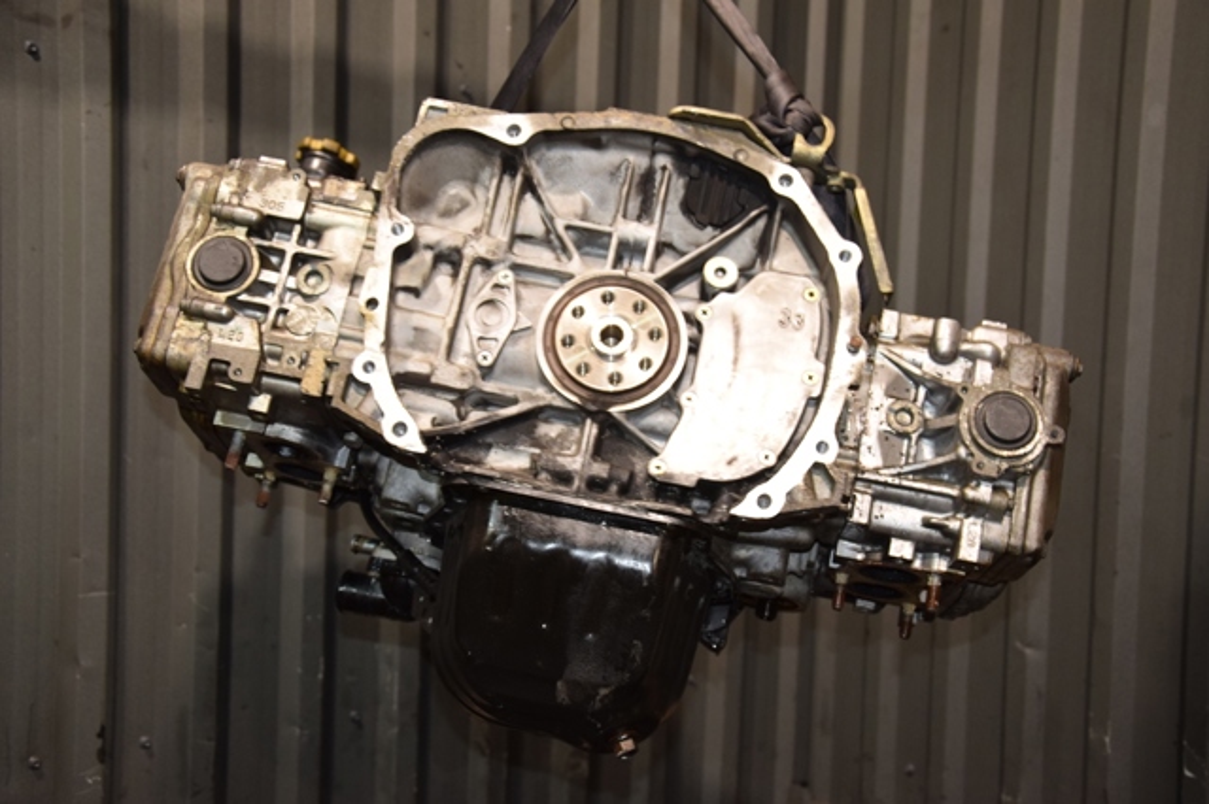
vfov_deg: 28.0
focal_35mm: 48
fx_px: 1611
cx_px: 604
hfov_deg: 41.1
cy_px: 402
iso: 800
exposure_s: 1/60
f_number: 5
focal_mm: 32
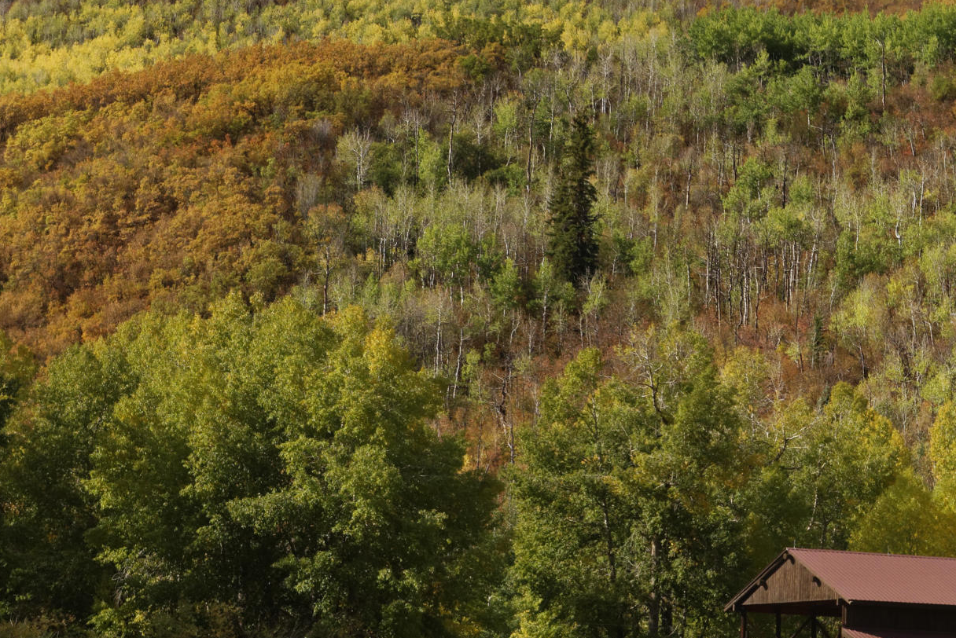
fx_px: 3932
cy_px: 380
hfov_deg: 13.5
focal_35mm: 148
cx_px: 1155
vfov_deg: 9.3
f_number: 7.1
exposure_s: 1/1000
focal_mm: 60
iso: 320
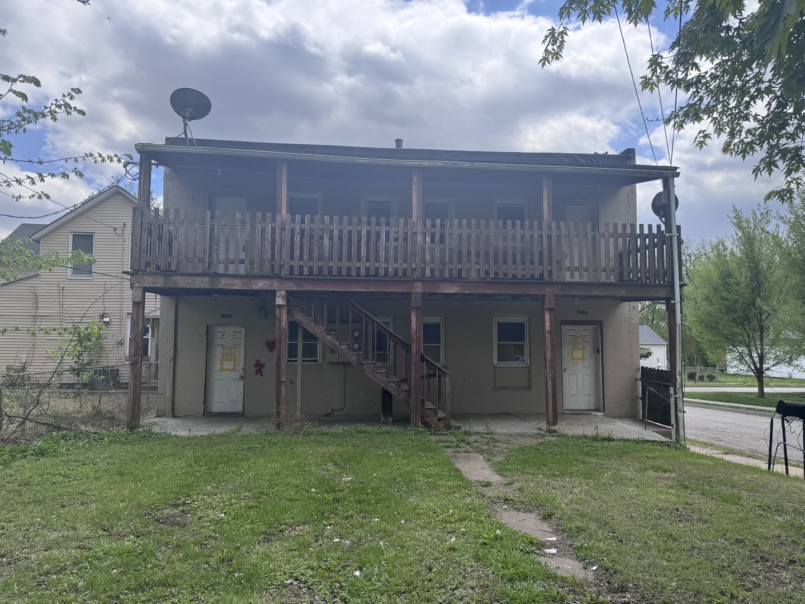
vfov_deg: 56.8
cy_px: 302
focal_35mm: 24
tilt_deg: +3.5
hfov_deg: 71.6
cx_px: 402
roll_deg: -0.8
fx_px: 558
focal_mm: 6.76
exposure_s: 1/3413
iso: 80
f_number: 1.78
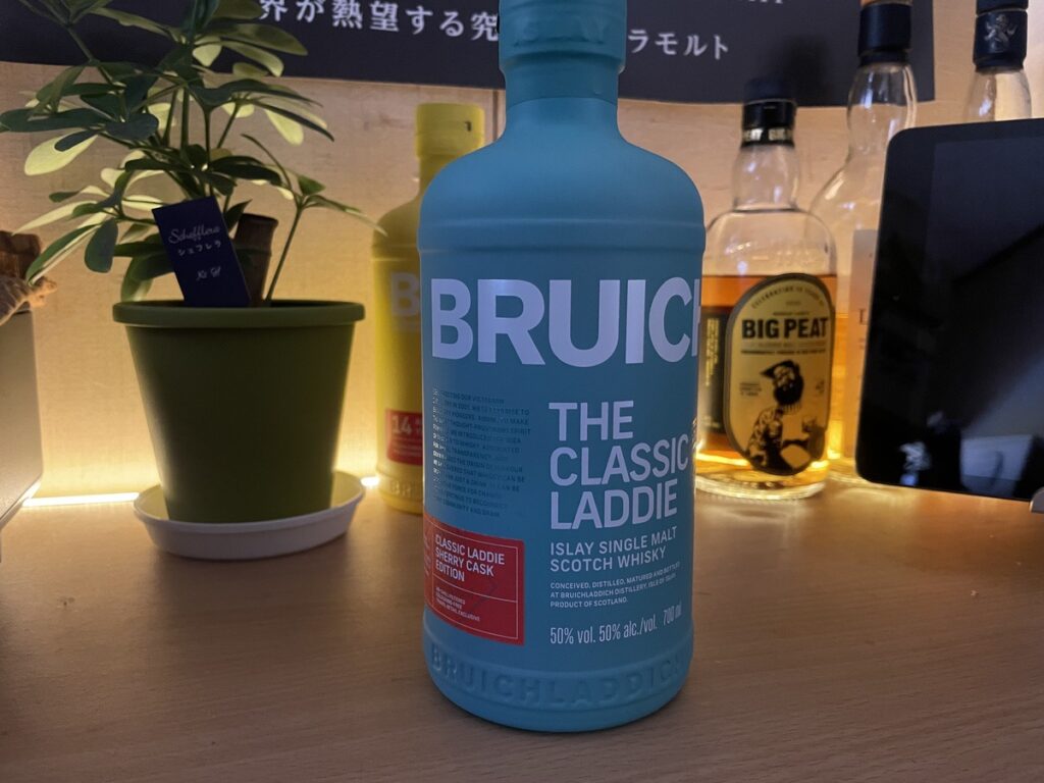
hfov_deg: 67.3
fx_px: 784
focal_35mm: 26
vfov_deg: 53.1
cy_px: 392
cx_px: 522
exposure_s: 1/30
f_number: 1.6
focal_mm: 4.2
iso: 640
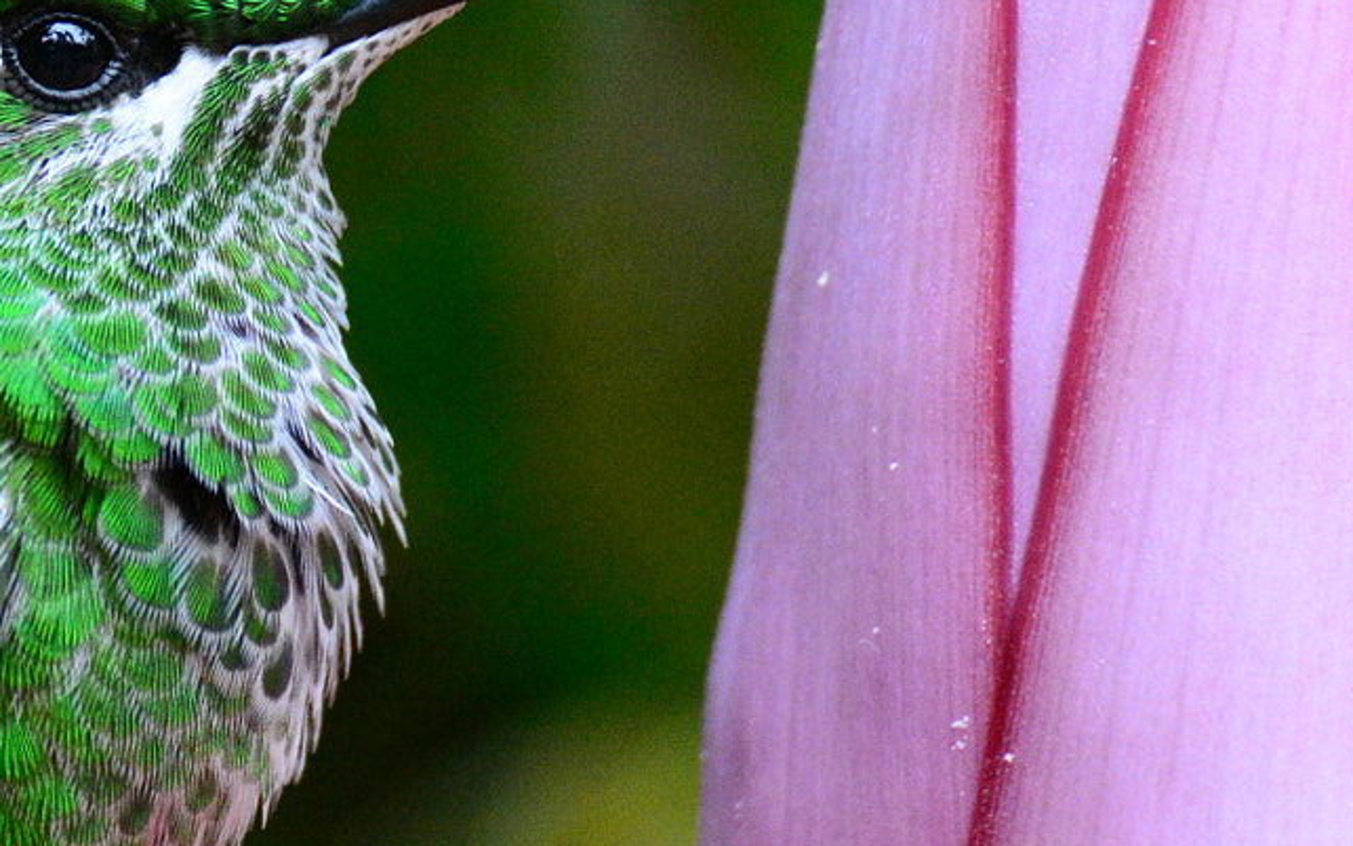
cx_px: -170
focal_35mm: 926
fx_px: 34148
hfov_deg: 2.3
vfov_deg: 1.4
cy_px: 220
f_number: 6.3
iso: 2000
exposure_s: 1/400
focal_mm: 190
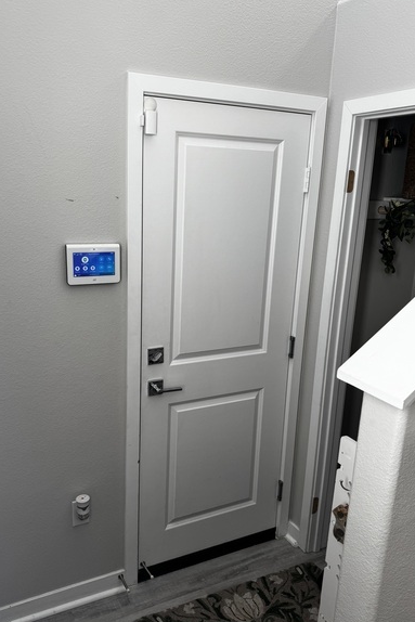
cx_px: 181
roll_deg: -2.4
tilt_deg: -14.7
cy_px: 319
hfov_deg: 44.9
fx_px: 501
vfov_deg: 63.6
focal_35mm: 29
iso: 100
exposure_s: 1/121
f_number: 1.78
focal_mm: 6.76
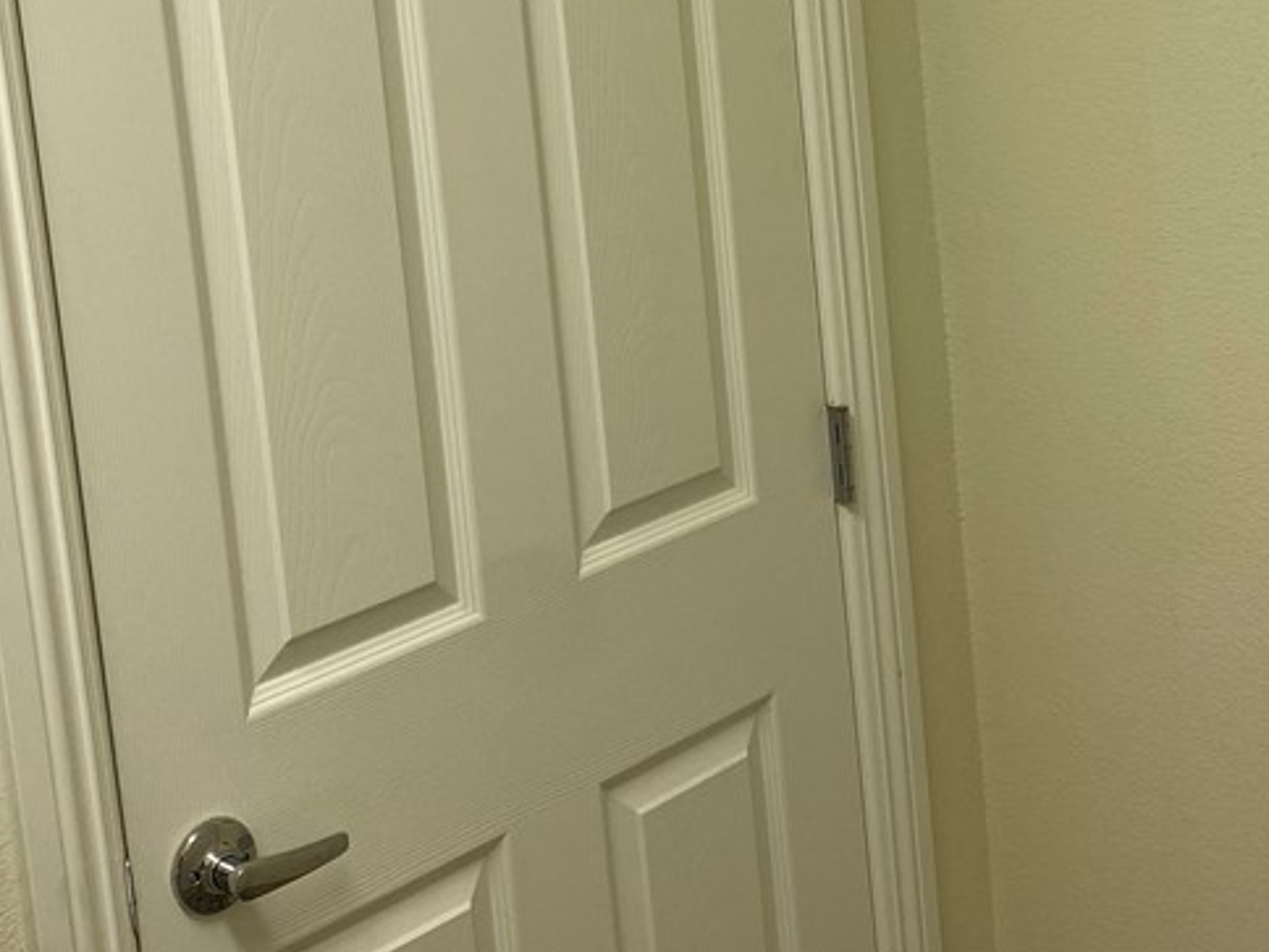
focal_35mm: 55
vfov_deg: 25.9
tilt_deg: -6.0
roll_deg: +5.1
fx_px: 2016
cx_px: 671
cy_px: 129
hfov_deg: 34.9
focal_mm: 4.25
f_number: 1.8
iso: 80
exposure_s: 1/120
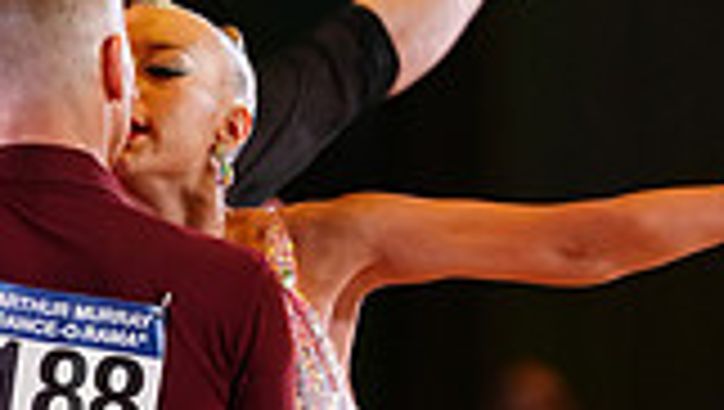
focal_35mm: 755
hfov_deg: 2.9
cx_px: 142
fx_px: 14511
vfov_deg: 1.6
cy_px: 608
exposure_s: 1/400
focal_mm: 200
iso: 2500
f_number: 4
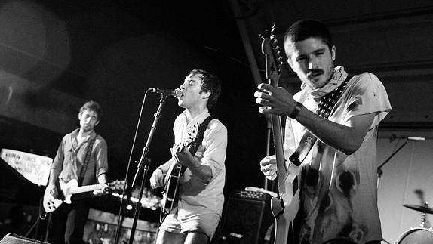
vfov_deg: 21.6
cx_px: 217
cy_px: 118
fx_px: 638
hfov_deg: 37.5
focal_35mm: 56
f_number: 3.2
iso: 1000
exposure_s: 1/160
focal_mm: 35
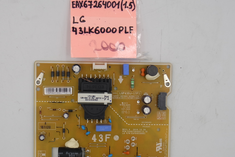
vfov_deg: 20.9
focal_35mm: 65
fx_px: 424
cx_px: 108
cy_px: 99
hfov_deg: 30.9
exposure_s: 1/100
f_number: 5.6
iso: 160
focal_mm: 15
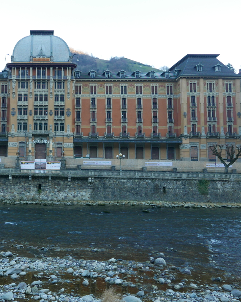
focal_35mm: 34
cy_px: 151
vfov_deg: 52.8
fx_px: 303
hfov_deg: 40.7
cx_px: 33
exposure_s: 1/125
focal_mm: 10.9
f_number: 3.5
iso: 200
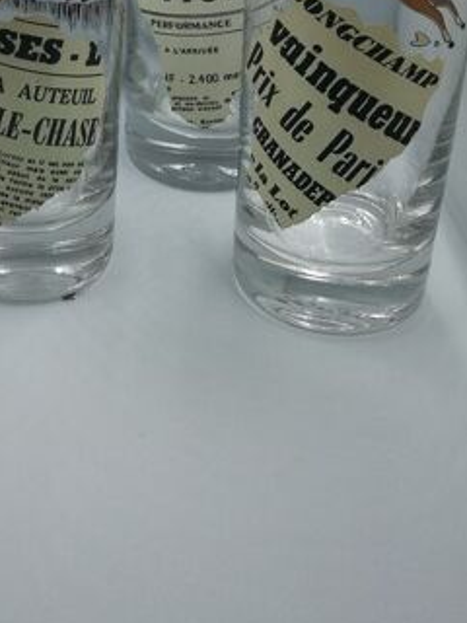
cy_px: 72
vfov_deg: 33.8
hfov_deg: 26.1
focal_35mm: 54
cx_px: 45
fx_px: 971
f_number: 2.2
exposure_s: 1/100
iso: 64
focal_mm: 4.5
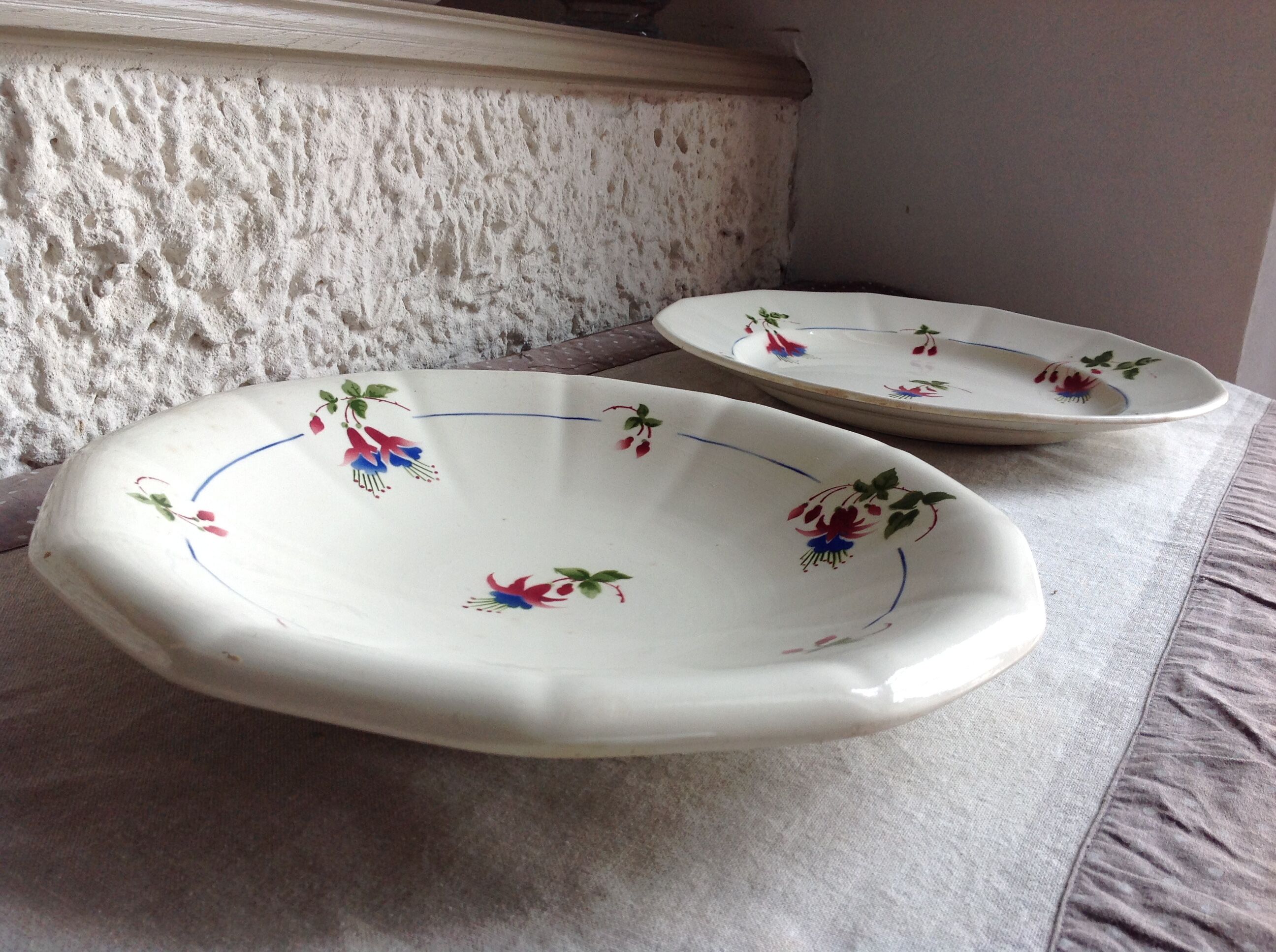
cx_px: 638
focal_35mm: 35
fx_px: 1288
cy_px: 476
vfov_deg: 40.6
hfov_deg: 52.7
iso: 64
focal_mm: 4.28
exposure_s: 1/120
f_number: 2.4
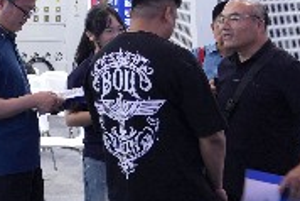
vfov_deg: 13.1
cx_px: -133
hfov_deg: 18.2
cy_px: -64
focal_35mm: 101
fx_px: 842
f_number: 4
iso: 500
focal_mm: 20
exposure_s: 1/60
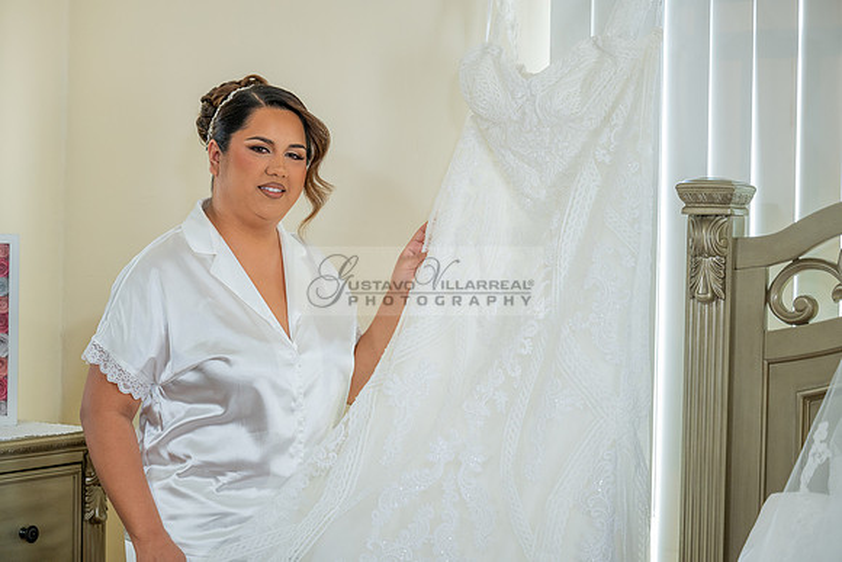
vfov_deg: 19.5
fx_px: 1638
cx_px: 421
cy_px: 281
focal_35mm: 70
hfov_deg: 28.8
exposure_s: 1/250
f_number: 2.8
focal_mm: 70
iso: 640
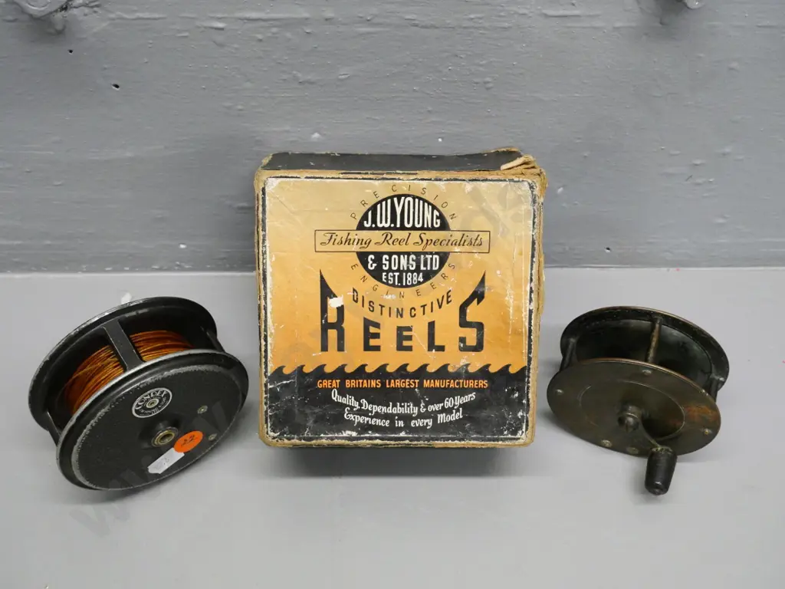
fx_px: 1043
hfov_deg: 41.2
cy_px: 294
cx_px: 392
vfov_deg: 31.5
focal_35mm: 46
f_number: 7.1
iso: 3200
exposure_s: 1/80
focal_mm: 23
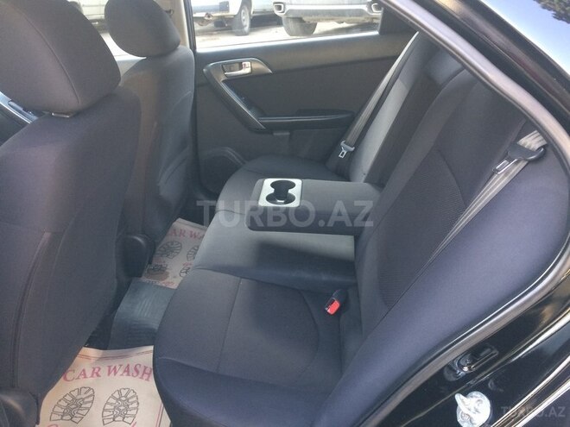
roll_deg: -0.4
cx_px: 285
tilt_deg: -26.0
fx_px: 478
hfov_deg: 61.7
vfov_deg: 48.2
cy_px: 214
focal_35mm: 29
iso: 64
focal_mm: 4.15
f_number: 2.2
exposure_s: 1/33
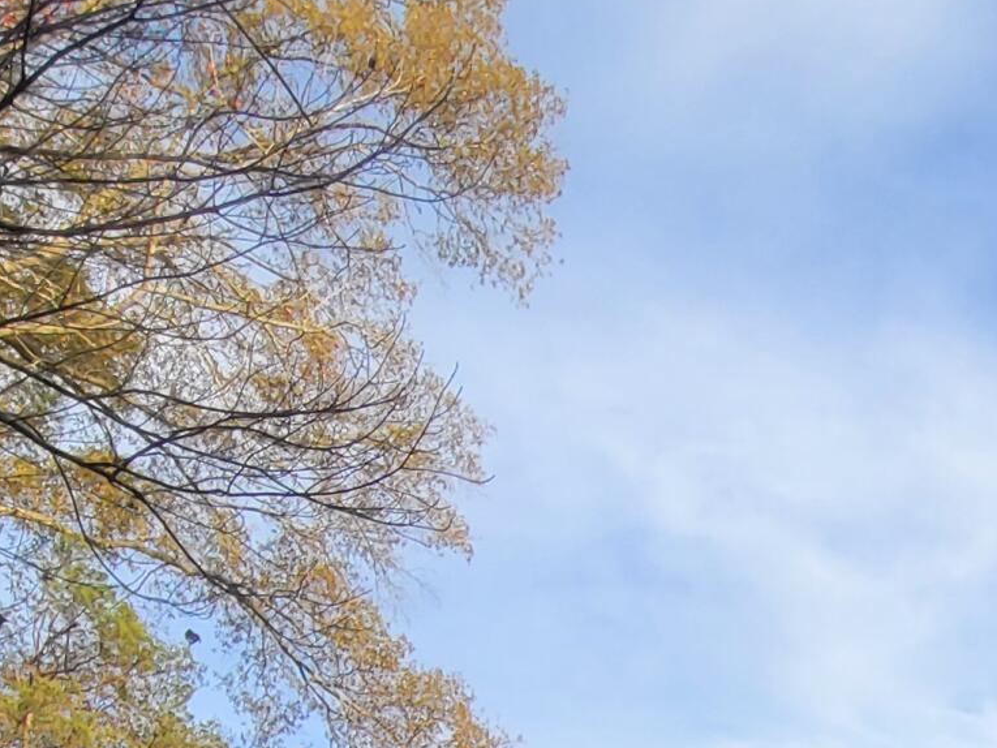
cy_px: 1224
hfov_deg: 33.7
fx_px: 1469
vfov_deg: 21.9
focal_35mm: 51
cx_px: 1035
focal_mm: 2.2
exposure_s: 1/280
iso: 50
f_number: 2.2
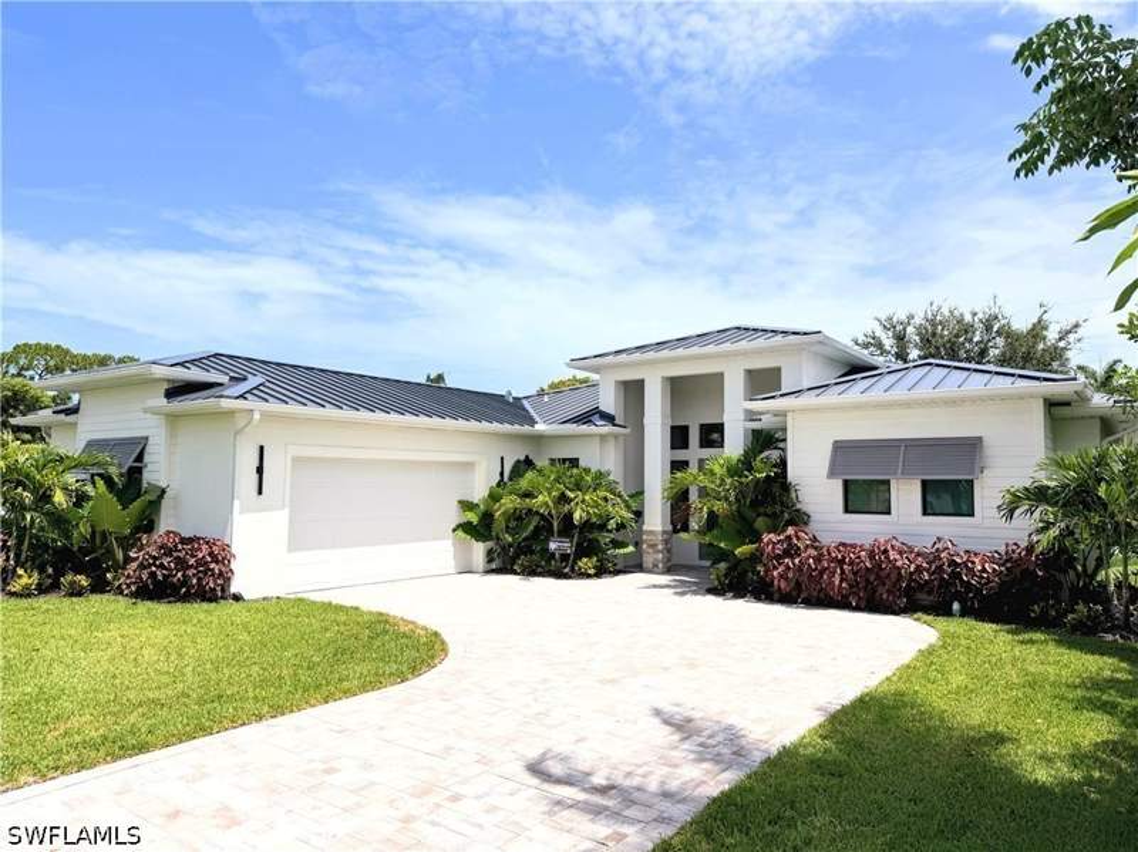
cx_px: 569
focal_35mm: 24
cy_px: 426
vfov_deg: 56.8
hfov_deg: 71.6
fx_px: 789
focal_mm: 6.76
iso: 80
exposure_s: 1/10309
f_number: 1.78
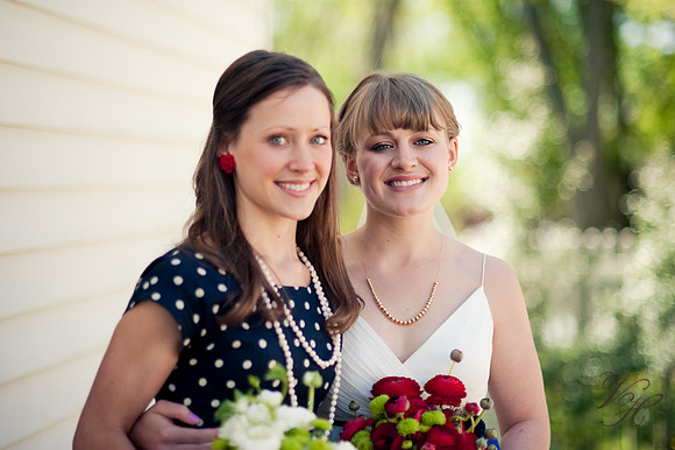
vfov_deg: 16.1
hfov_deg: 23.9
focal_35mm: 85
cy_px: 225
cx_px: 338
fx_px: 1593
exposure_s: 1/1600
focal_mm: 85
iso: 200
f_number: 1.8
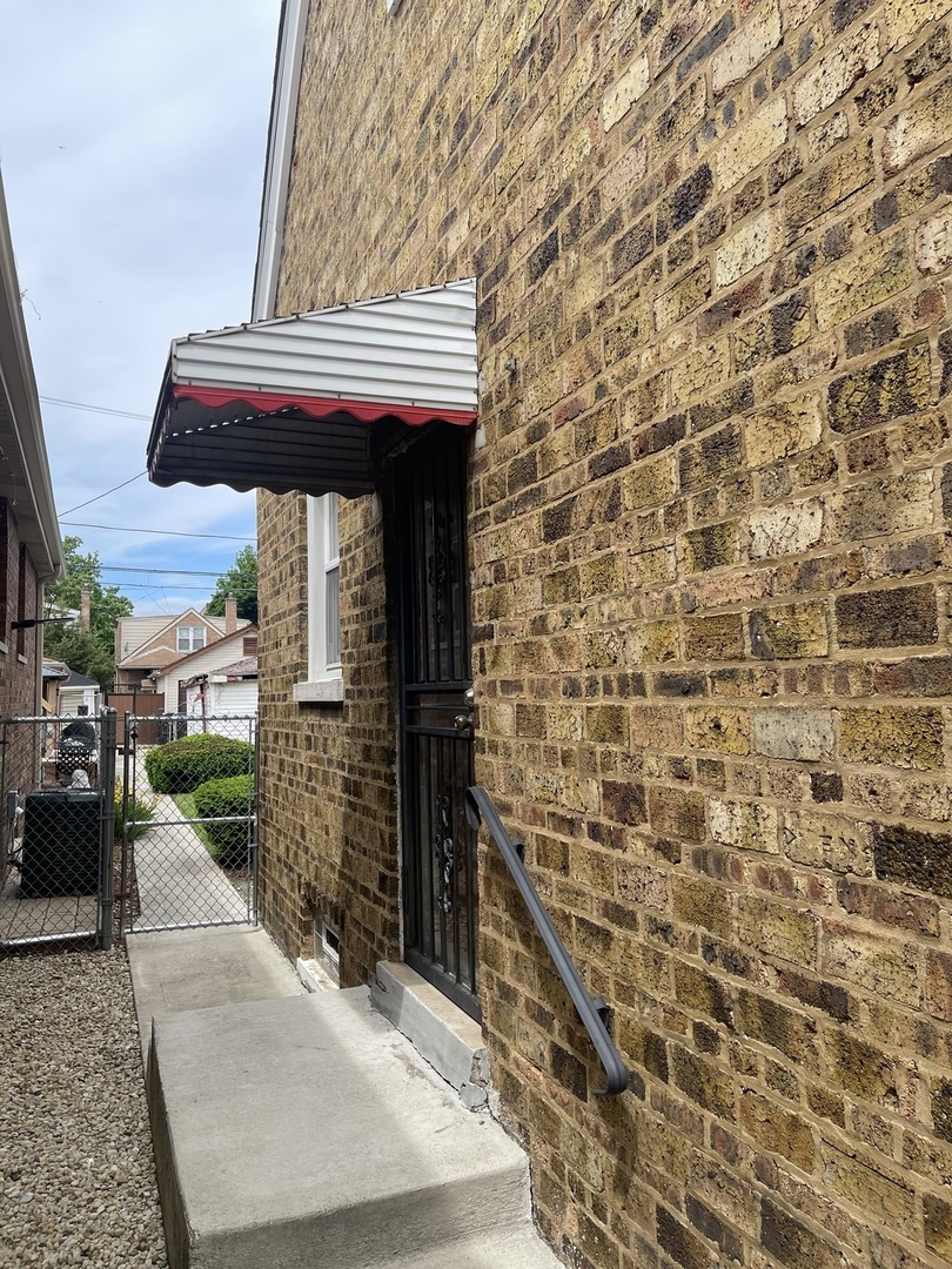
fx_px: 917
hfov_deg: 54.9
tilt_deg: +6.9
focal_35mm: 25
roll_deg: -1.1
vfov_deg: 69.4
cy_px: 634
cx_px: 476
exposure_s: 1/1387
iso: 32
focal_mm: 5.1
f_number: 1.6
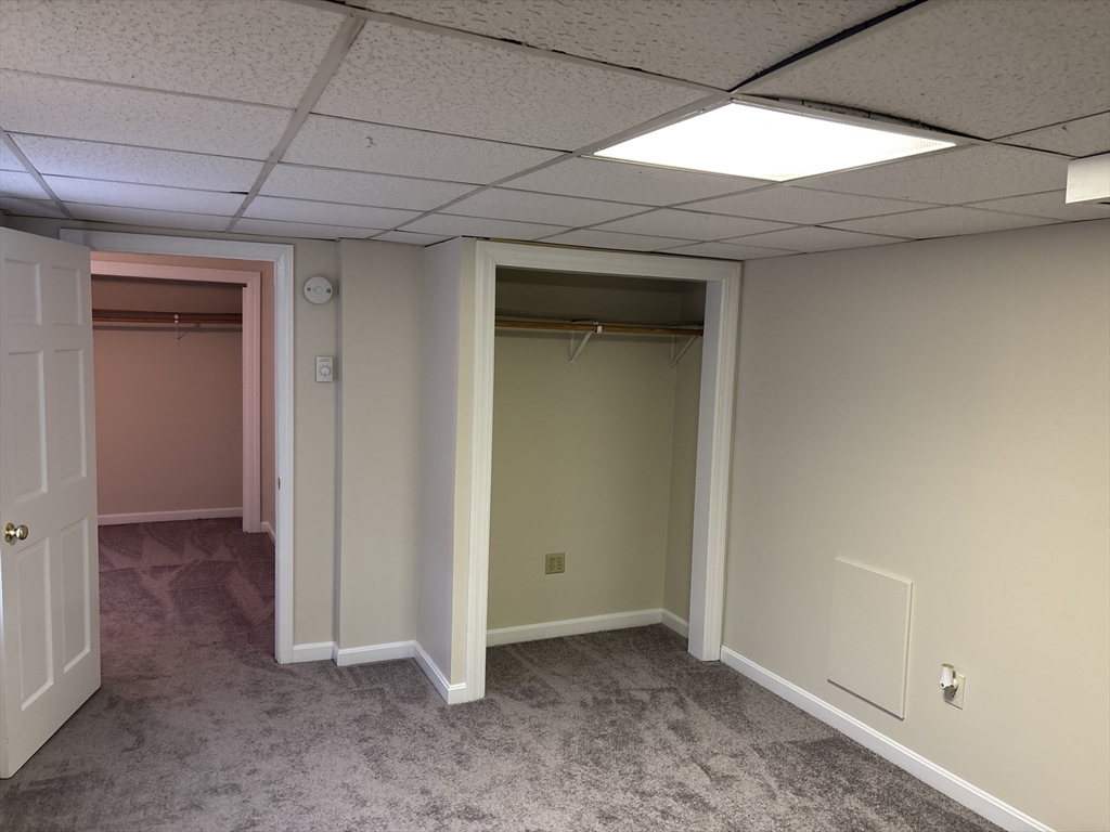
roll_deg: -2.3
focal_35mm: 26
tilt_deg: -5.7
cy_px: 416
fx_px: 834
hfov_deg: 67.3
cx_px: 555
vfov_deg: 53.1
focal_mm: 5.96
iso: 250
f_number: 1.6
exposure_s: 1/60
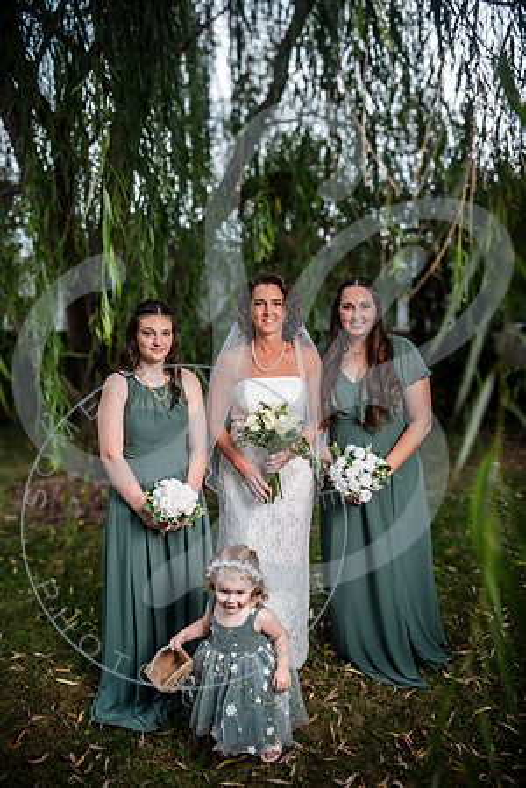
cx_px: 263
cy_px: 394
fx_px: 526
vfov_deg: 73.7
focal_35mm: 24
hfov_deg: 53.1
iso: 100
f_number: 2.8
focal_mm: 24
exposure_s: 1/250
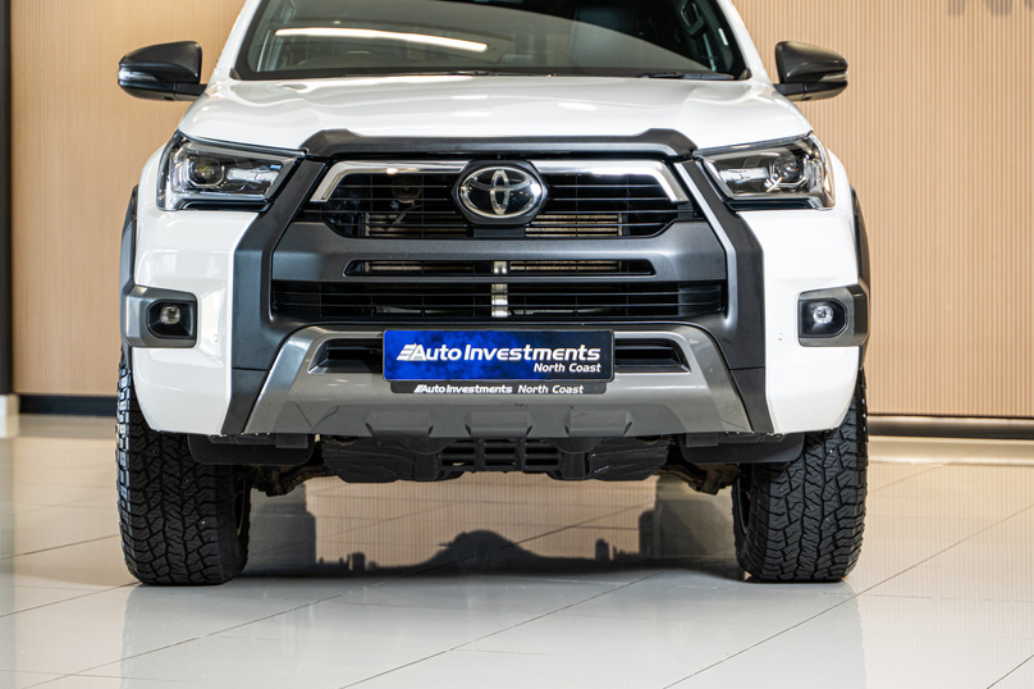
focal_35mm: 95
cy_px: 260
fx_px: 2727
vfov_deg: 14.4
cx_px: 504
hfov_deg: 21.5
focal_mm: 75
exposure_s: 1/200
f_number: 2.8
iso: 400
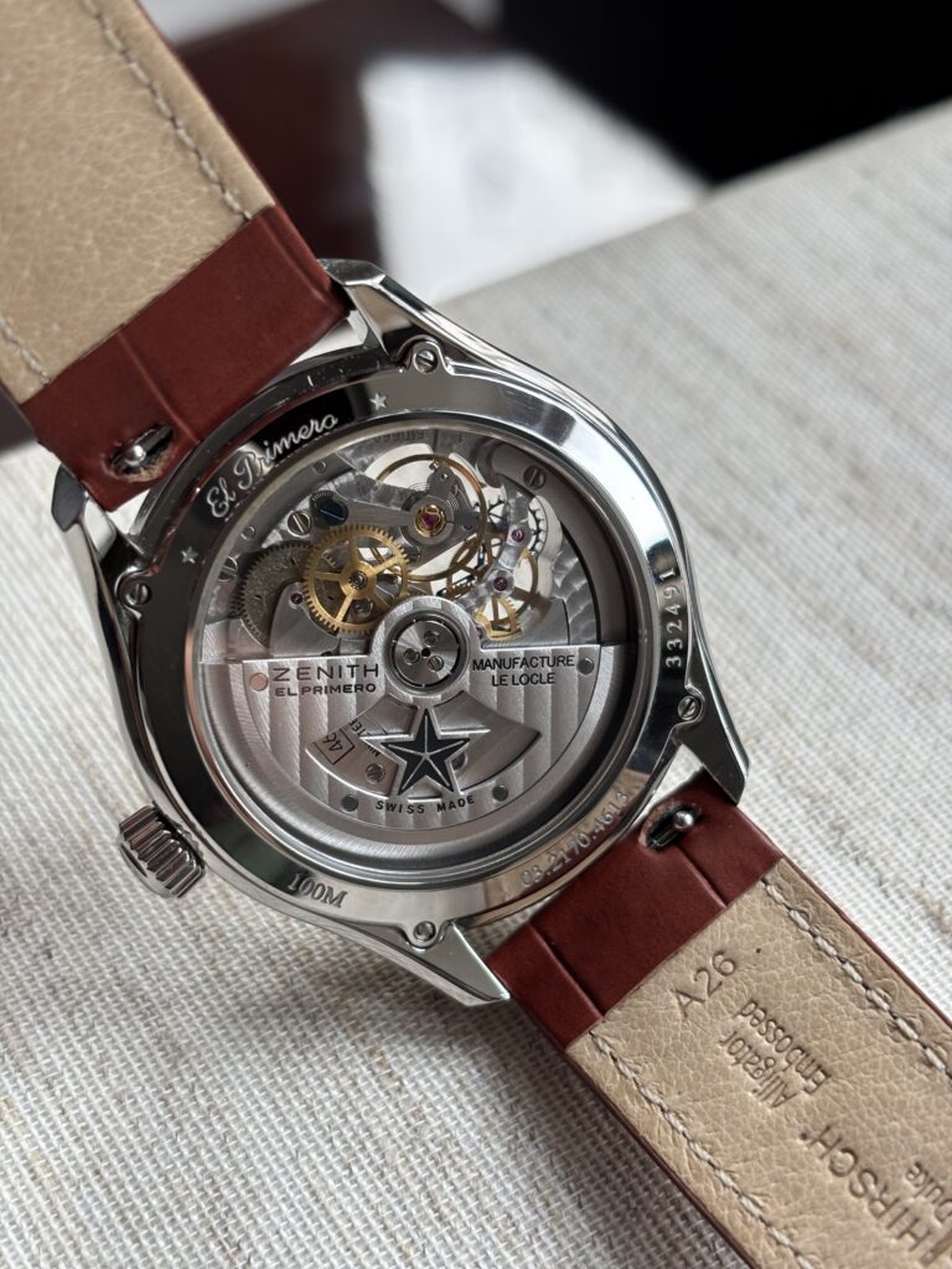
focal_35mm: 52
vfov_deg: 36.8
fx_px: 1907
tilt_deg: -45.8
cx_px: 476
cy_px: 634
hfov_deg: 28.0
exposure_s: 1/111
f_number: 1.6
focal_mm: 5.96
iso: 50
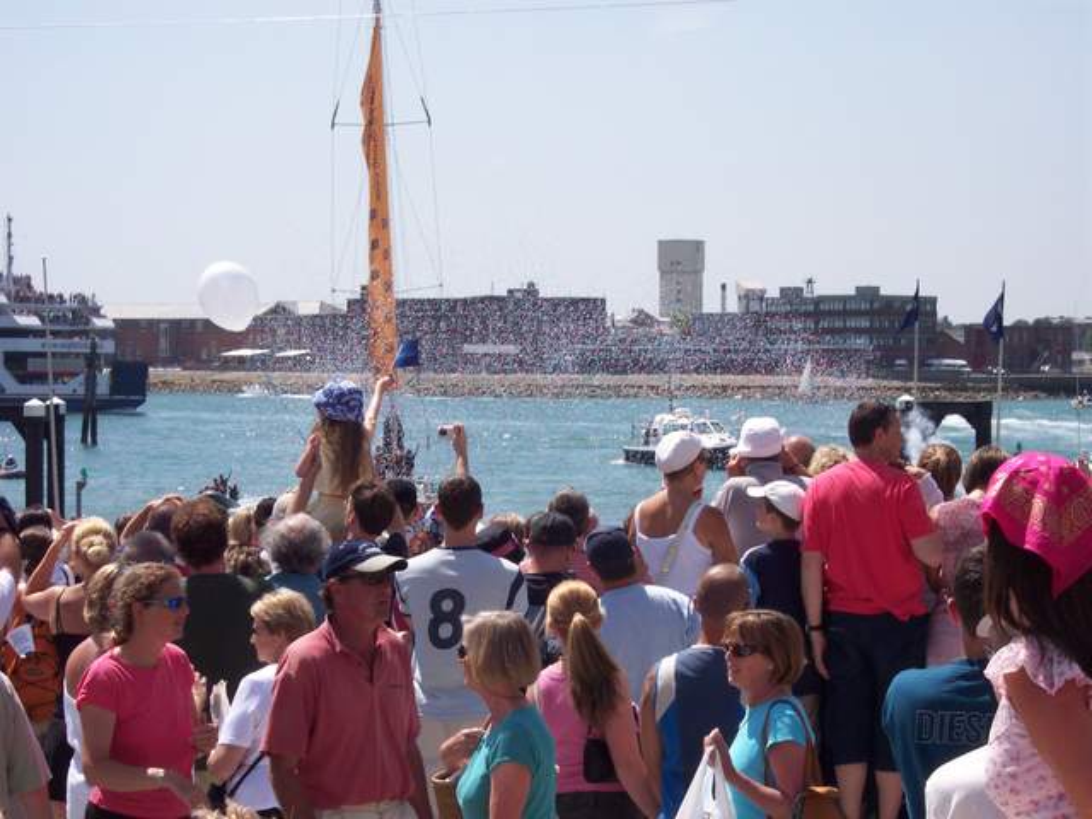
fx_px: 3596
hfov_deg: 17.3
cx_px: 546
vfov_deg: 13.0
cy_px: 410
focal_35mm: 114
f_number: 8
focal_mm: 24
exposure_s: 1/350
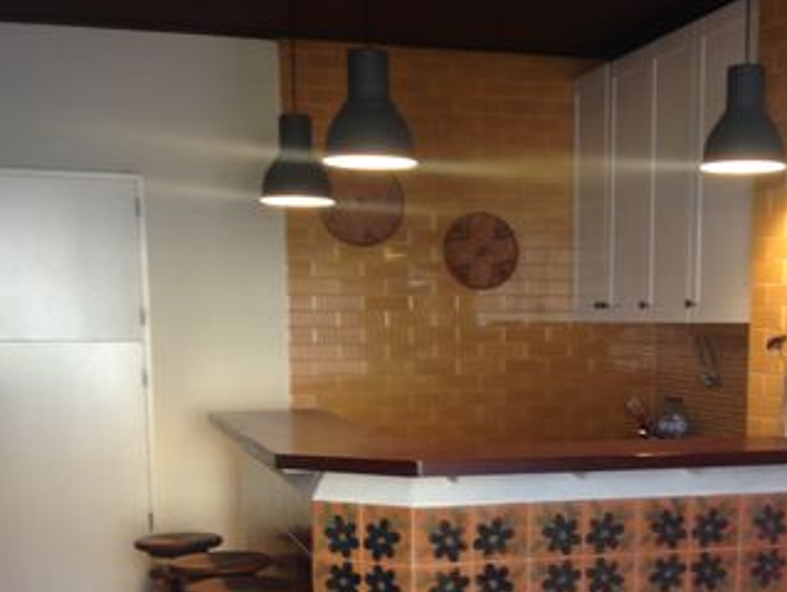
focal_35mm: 62
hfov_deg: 30.9
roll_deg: -0.6
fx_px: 1411
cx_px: 535
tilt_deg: -6.8
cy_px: 535
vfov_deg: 23.1
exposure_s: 1/20
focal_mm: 4.12
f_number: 2.4
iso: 50
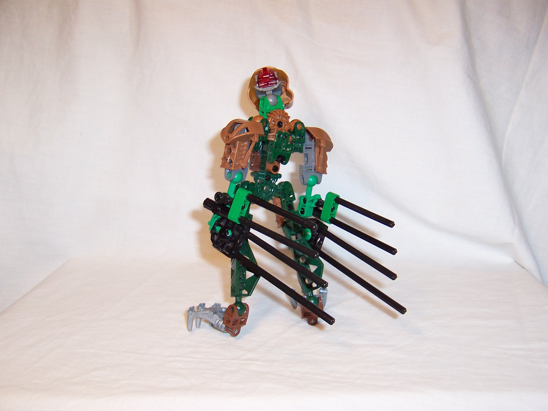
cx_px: 274
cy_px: 206
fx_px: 570
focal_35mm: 36
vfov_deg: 39.7
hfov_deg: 51.4
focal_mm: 5.6
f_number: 2.8
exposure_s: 1/60
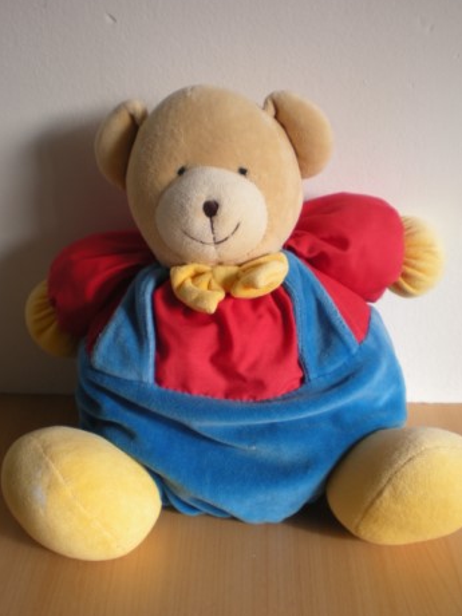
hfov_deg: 33.6
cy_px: 329
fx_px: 765
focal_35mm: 43
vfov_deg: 43.8
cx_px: 238
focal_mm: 6.3
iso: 64
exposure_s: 1/64.6
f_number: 3.1
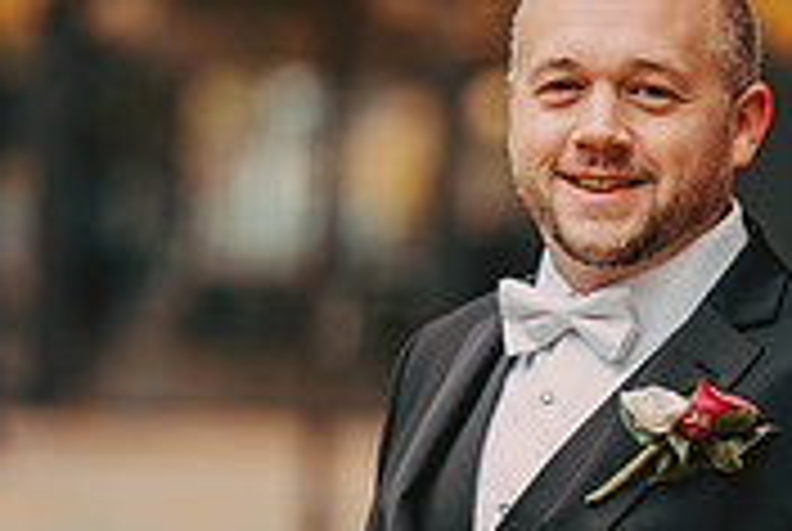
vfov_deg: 3.2
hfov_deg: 4.7
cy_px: 436
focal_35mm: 434
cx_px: 621
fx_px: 9564
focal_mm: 170
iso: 800
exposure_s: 1/500
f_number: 3.2
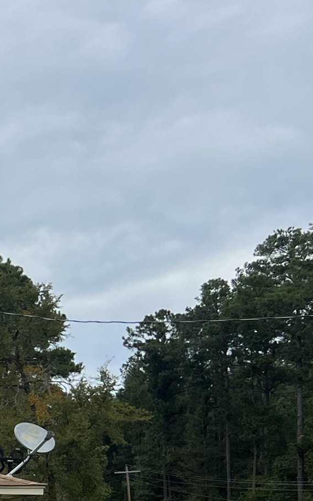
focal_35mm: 94
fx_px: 1283
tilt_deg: +1.8
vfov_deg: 21.5
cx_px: -464
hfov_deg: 11.3
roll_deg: -1.4
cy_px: 475
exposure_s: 1/3968
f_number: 1.5
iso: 50
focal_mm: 5.7
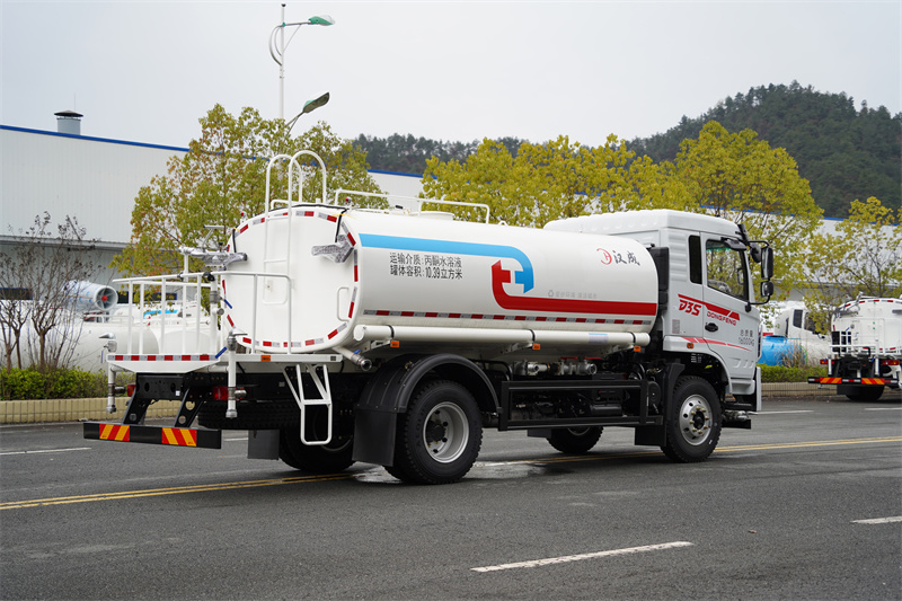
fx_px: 1353
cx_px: 451
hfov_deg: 36.9
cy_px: 300
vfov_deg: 25.0
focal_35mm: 54
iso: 100
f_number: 4
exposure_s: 1/640
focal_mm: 54
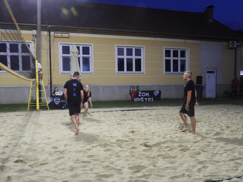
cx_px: 132
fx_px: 232
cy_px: 100
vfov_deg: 42.9
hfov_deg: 55.3
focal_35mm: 33
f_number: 3.2
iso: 400
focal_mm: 5.4
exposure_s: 1/20
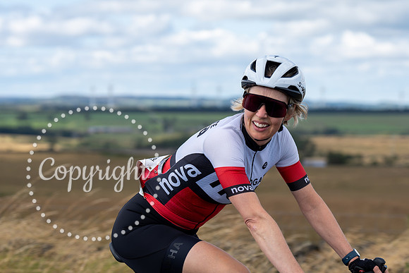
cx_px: 267
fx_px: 1335
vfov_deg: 11.7
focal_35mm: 118
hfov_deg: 17.4
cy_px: 95
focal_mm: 90
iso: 100
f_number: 4
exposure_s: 1/800
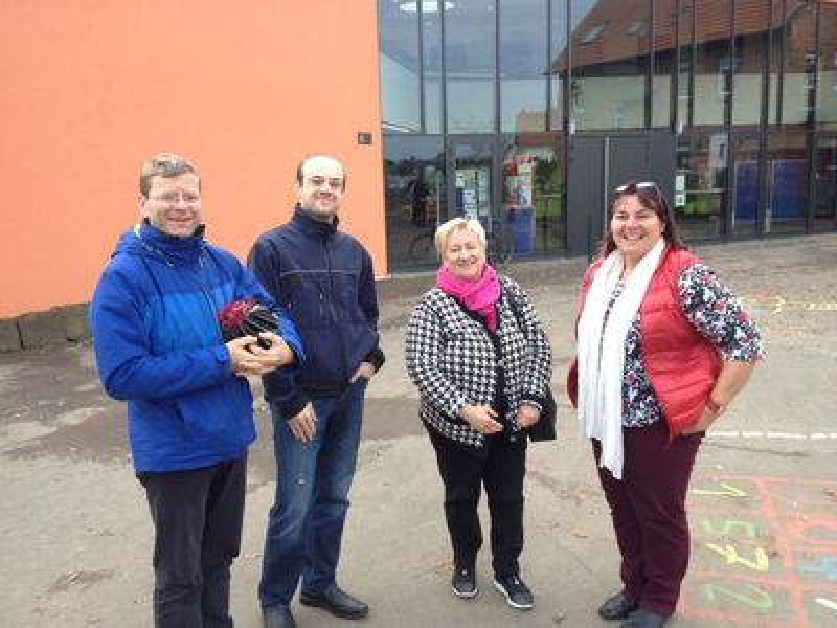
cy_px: 314
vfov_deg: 40.7
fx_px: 846
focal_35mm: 35
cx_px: 418
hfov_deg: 52.6
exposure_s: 1/166
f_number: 2.4
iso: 50
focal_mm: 4.28
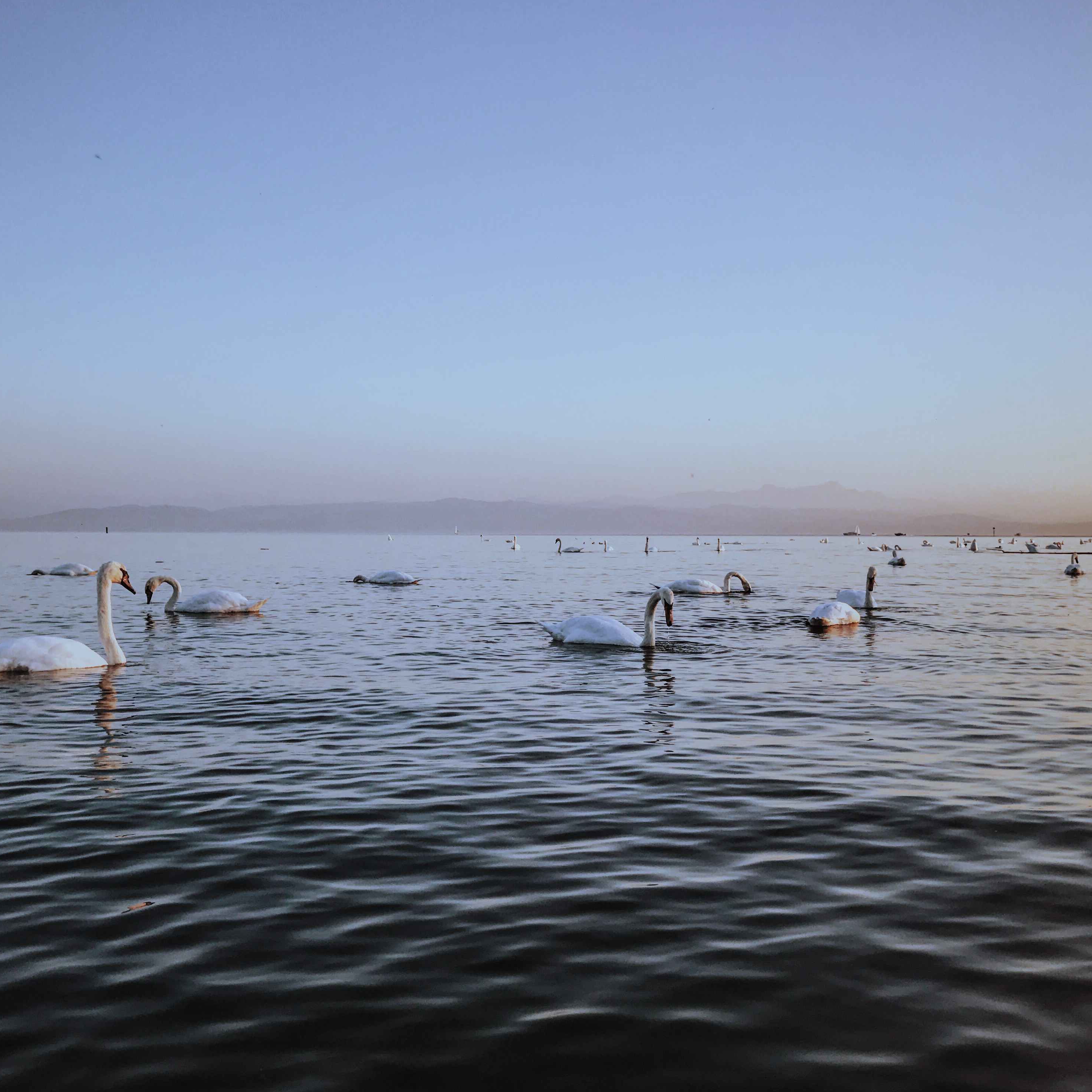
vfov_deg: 48.5
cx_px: 538
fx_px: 1213
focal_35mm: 34
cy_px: 547
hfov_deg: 48.4
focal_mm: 3.99
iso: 20
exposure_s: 1/622
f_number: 1.8
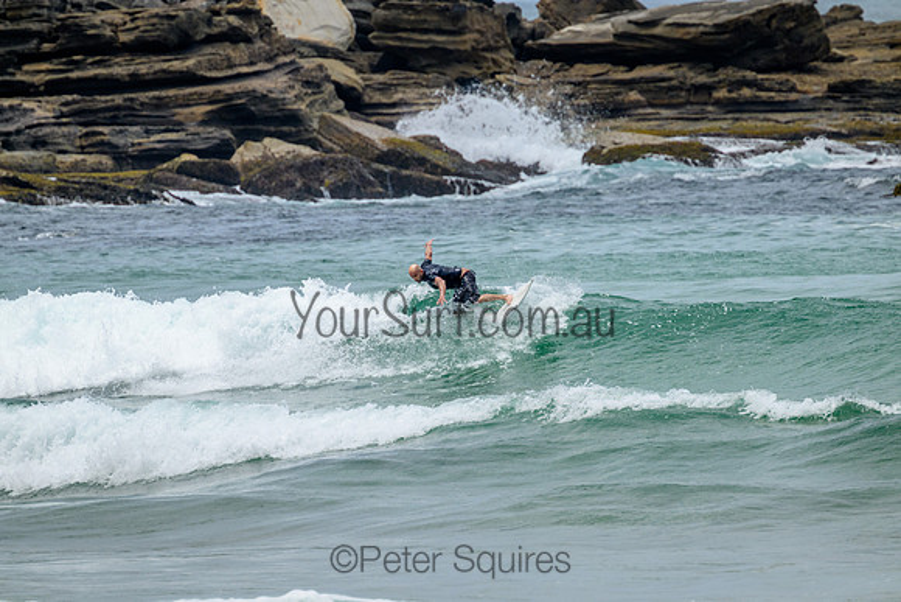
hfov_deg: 2.6
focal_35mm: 800
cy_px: 301
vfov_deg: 1.7
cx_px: 450
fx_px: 20026
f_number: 11
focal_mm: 800
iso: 800
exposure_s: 1/2000
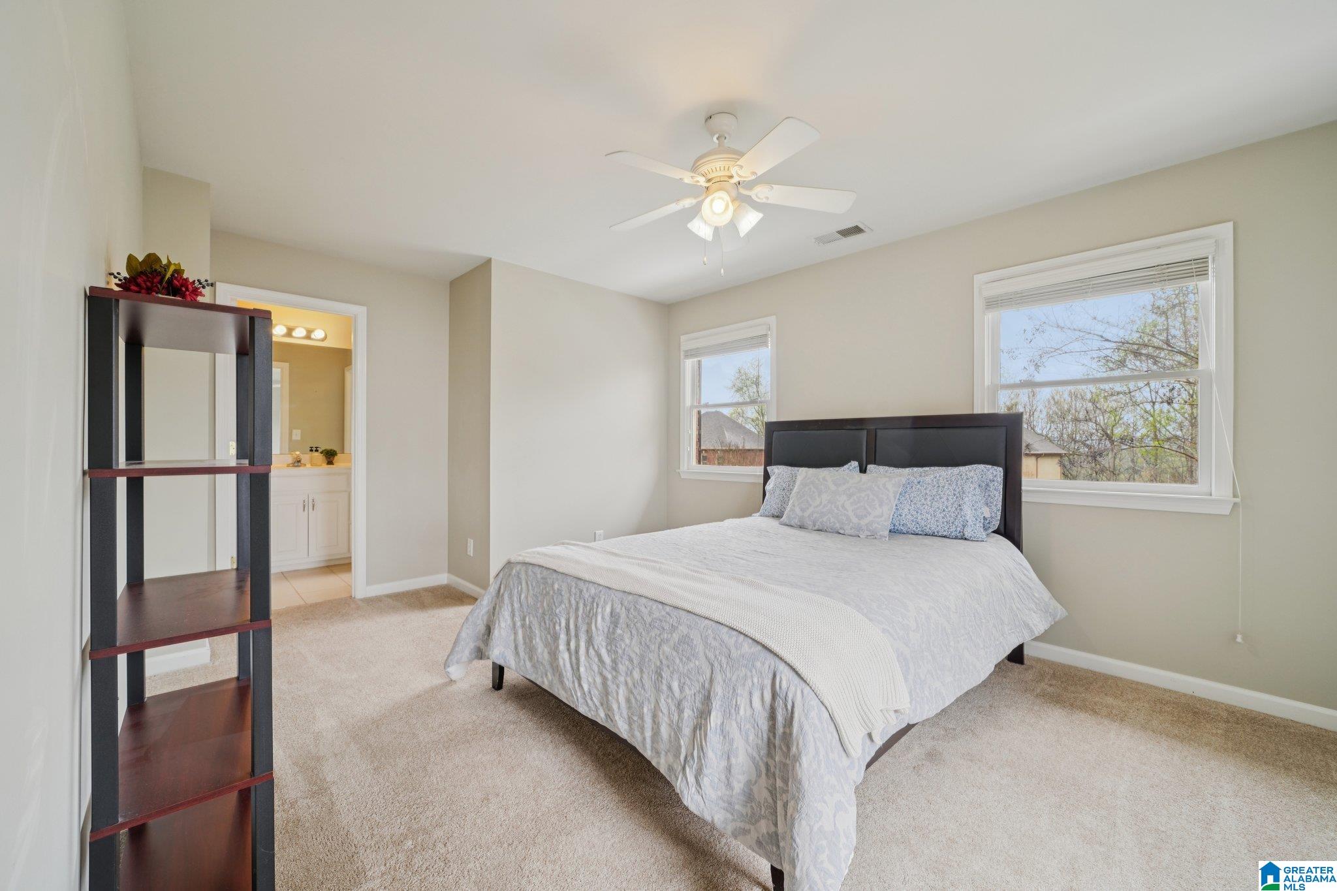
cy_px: 446
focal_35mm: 14
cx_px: 668
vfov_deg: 81.2
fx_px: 520
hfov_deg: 104.3
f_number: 8
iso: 400
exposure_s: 1/50
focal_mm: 14
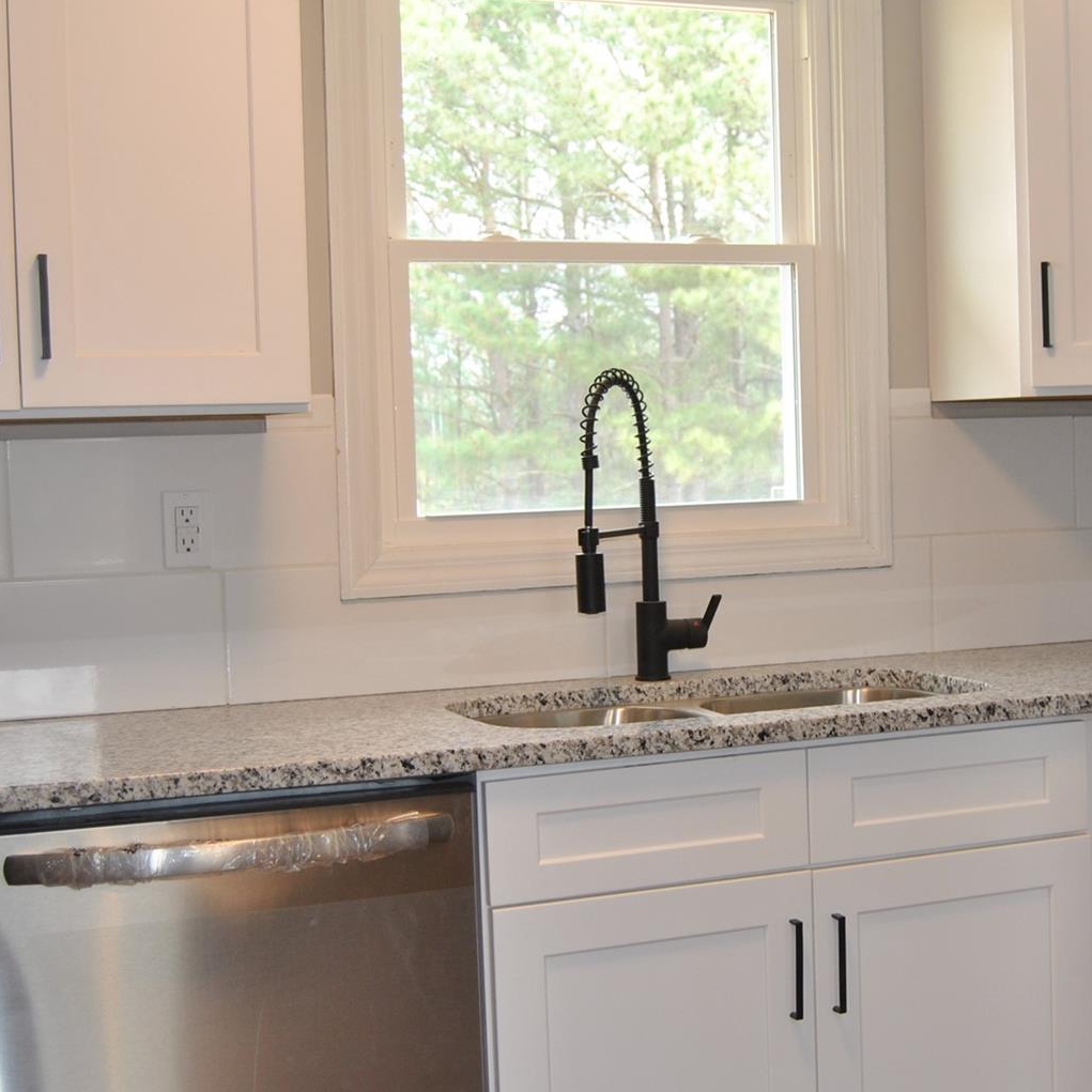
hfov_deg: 28.9
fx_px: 2100
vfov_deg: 29.1
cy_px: 559
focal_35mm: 59
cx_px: 768
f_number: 3.8
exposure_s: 1/60
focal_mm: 23
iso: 200
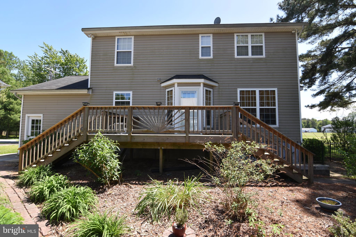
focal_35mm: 16
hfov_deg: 95.0
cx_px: 178
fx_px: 163
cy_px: 118
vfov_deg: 72.0
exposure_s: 1/250
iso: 250
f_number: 8
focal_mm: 11
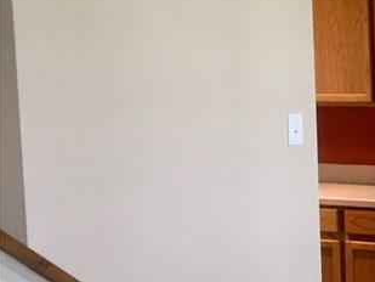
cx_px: 619
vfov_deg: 15.4
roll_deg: +1.3
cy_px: 186
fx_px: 1040
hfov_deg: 17.6
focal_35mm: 96
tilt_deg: -4.8
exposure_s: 1/30
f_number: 2.2
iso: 100
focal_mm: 4.15
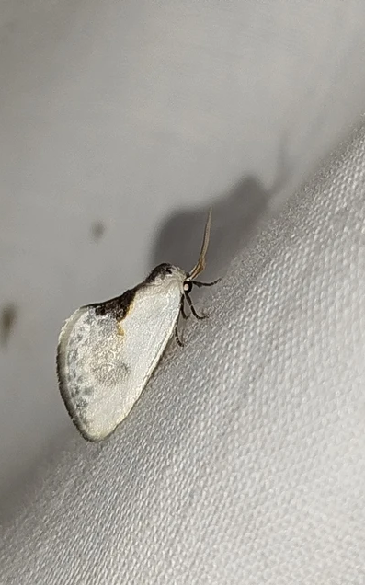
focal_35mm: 112
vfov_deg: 18.6
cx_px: 176
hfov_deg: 11.7
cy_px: 292
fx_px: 1784
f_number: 1.7
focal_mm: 5.31
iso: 64
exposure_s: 1/50
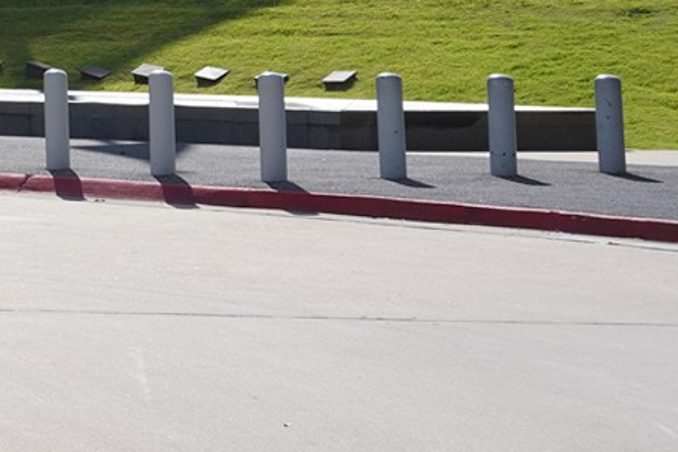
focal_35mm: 125
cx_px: -702
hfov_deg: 13.8
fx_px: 2355
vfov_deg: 10.5
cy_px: -269
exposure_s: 1/100
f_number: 14
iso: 100
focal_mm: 28
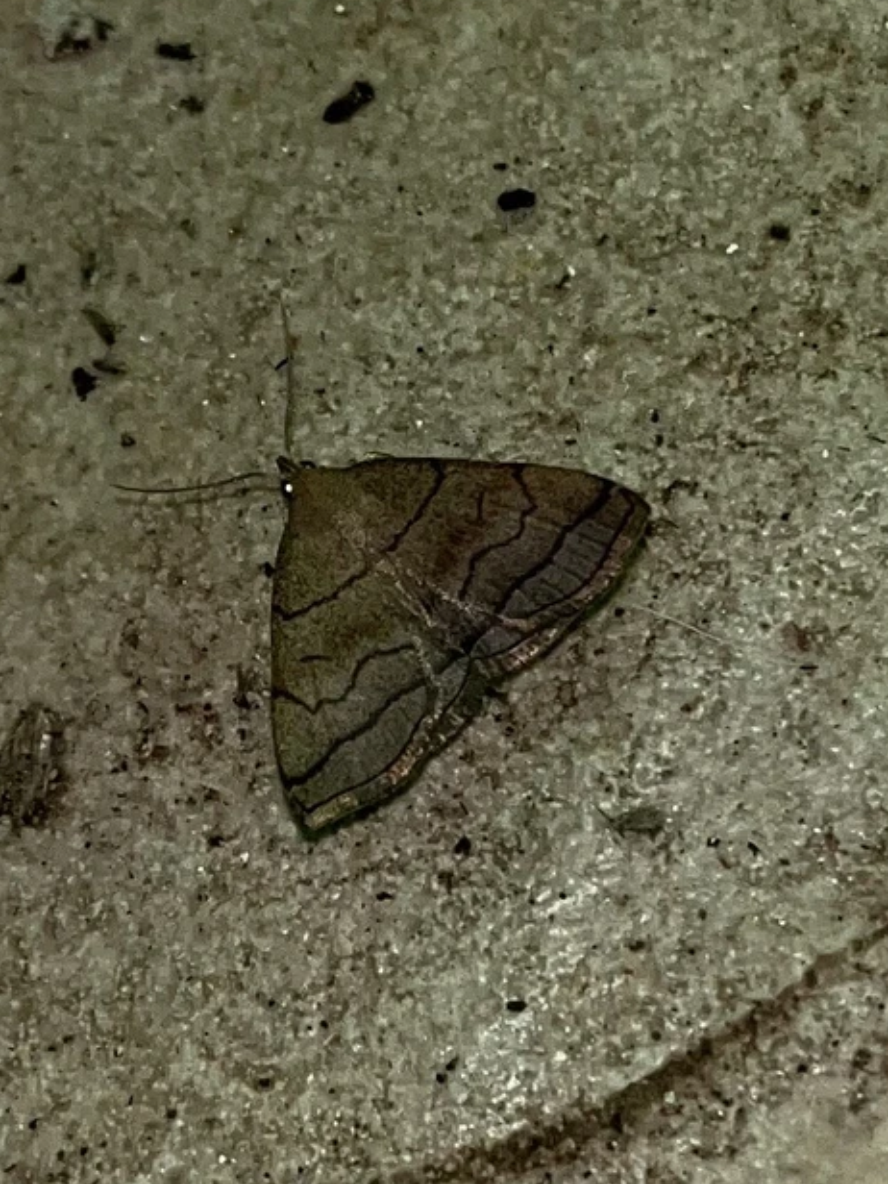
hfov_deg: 51.3
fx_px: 924
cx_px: 456
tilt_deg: -64.8
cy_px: 571
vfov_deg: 65.3
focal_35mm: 27
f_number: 1.6
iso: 32
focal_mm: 5.1
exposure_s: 1/81
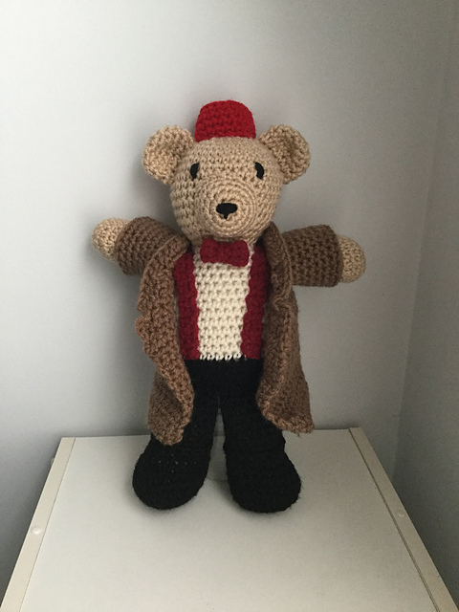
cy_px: 306
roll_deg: -0.2
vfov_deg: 58.4
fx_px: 548
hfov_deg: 45.4
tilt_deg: -20.3
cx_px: 230
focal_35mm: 31
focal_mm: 3.3
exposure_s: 1/30
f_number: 2.4
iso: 160
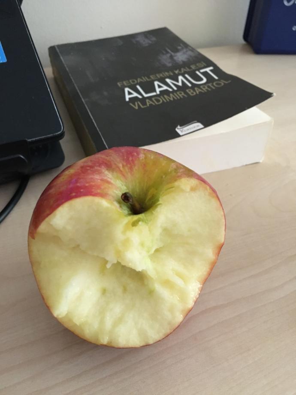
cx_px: 148
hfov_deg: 48.2
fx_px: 331
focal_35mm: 29
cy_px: 198
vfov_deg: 61.7
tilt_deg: -42.6
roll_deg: -2.2
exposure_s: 1/17
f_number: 2.2
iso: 320
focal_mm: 4.15
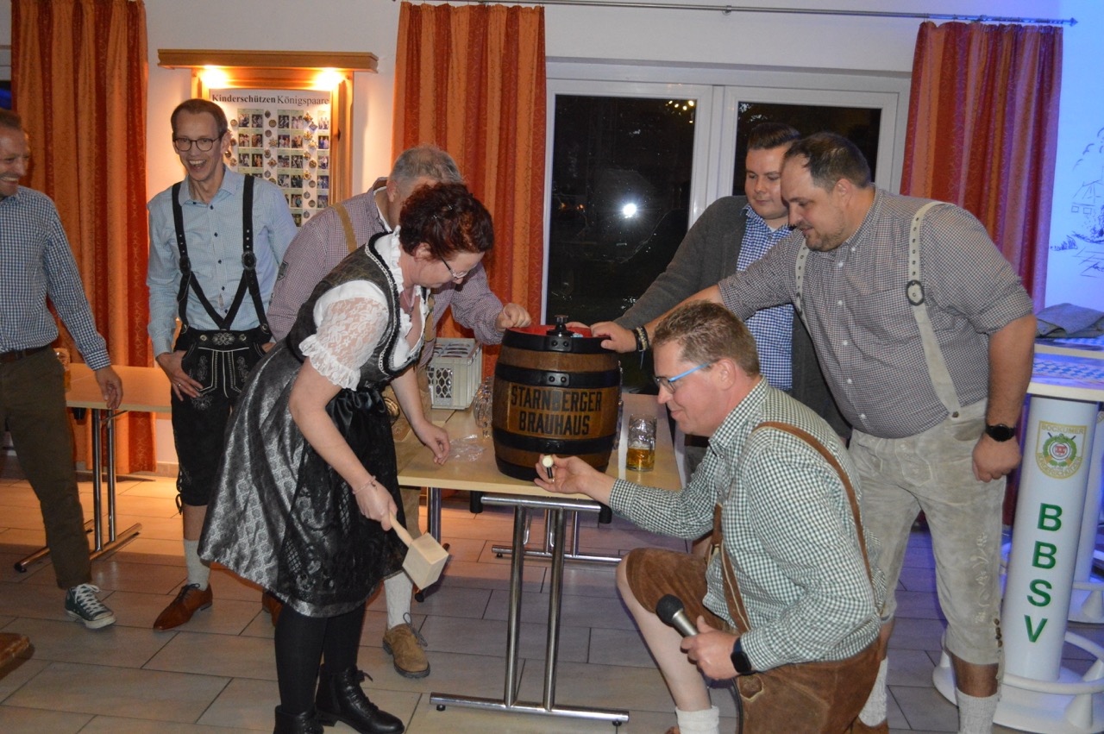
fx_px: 1011
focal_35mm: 33
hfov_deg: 57.3
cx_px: 552
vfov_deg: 39.9
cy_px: 367
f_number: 3.8
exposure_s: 1/60
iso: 3200
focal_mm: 22
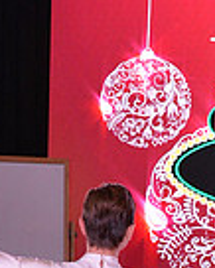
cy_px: 443
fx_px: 2701
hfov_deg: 4.5
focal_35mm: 340
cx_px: 303
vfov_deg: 5.6
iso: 2000
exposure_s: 1/250
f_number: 6.3
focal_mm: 85
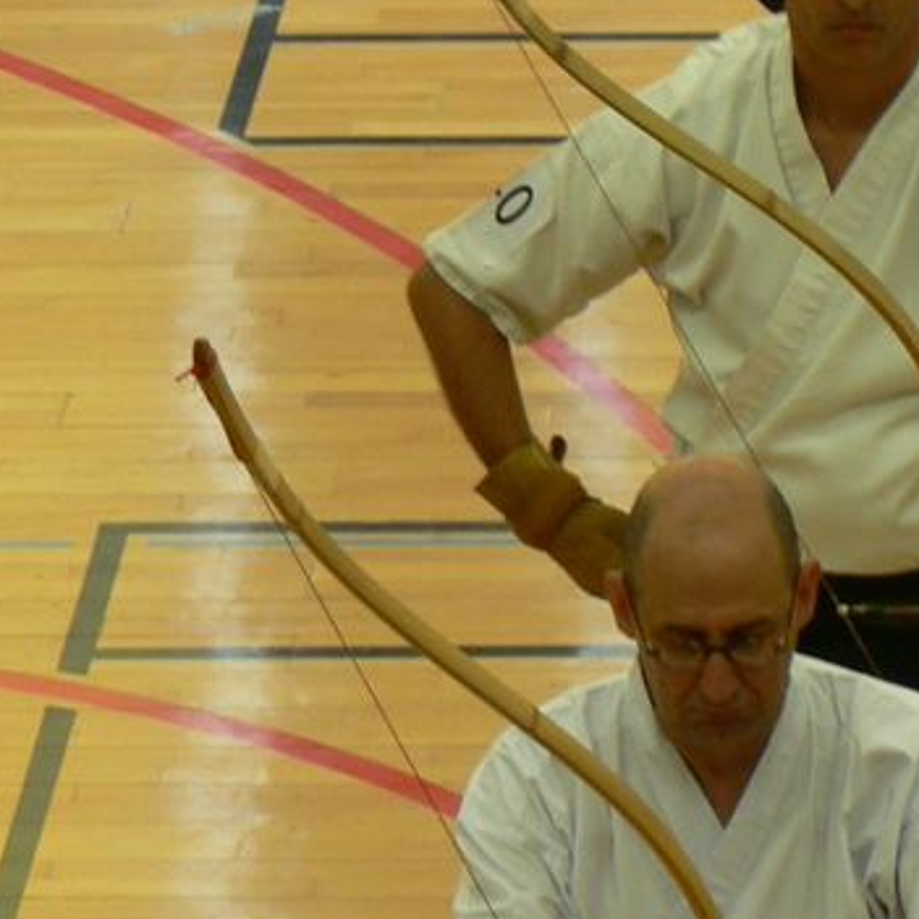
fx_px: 16159
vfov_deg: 3.2
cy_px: 1521
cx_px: 573
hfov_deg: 3.3
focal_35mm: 538
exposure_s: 1/30
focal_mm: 29.7
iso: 100
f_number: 3.3
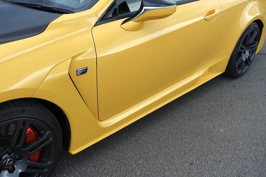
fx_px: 303
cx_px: 133
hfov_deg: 47.4
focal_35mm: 41
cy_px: 88
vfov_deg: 32.6
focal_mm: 14.9
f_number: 4
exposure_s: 1/320
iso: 125
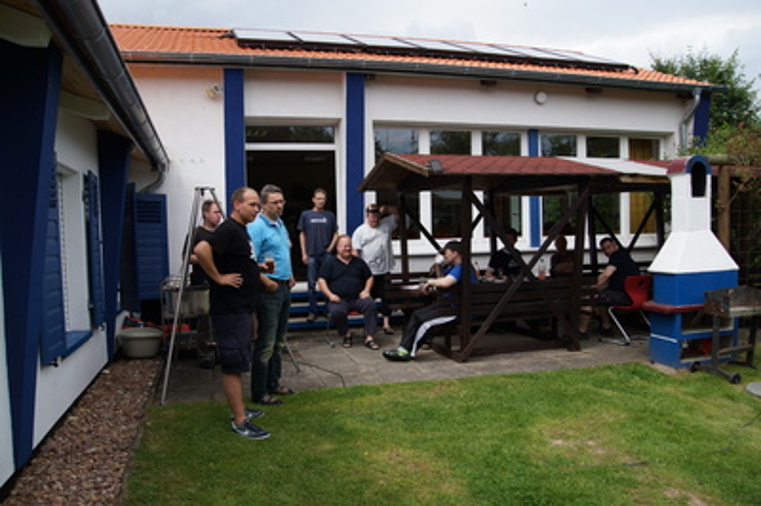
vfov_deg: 47.9
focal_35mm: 27
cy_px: 253
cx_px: 380
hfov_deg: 67.4
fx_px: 570
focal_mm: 18
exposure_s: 1/800
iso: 100
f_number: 4
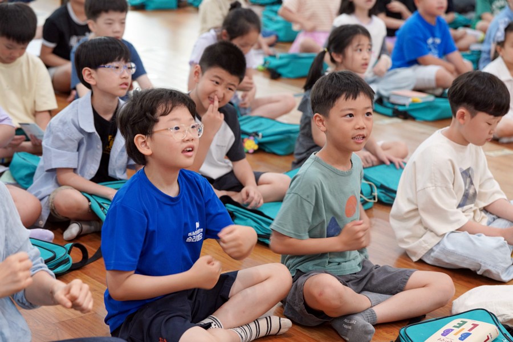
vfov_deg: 16.7
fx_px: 1168
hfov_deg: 24.8
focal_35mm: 82
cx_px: 256
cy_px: 171
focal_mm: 82
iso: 1600
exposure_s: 1/160
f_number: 4
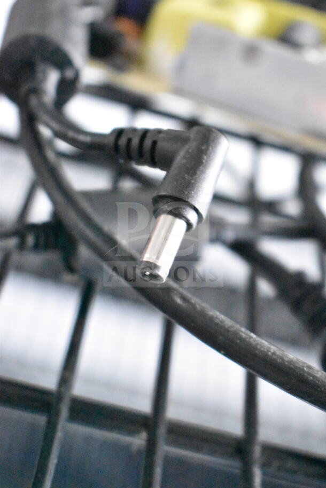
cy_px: 244
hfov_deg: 22.6
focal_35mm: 60
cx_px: 163
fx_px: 814
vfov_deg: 33.4
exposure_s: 1/40
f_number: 4.8
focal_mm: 40
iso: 25600
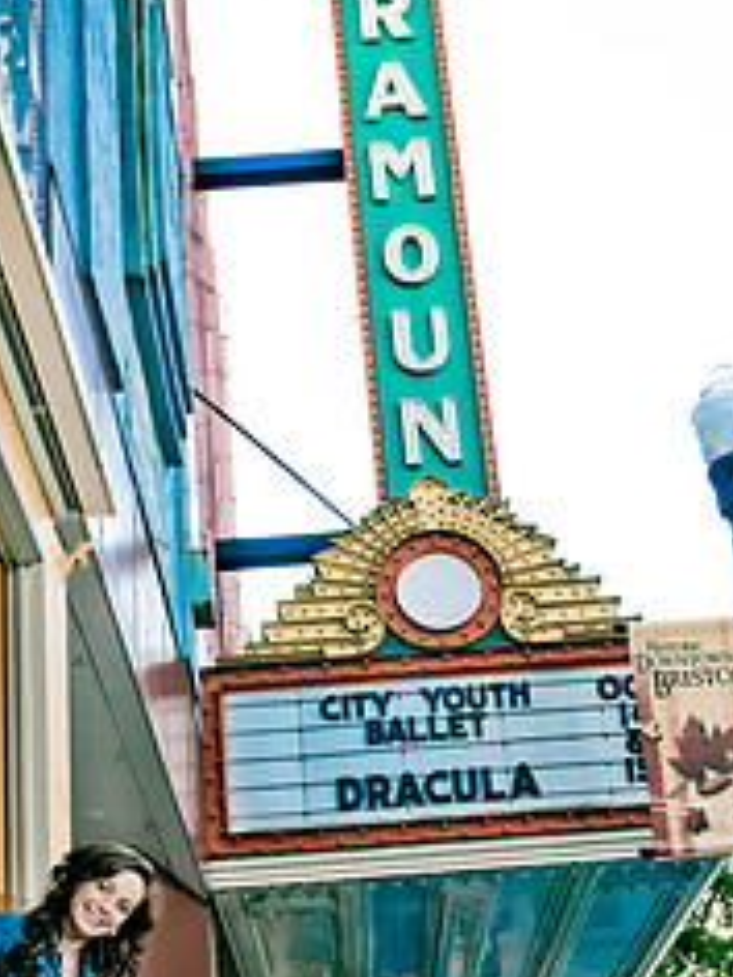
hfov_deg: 22.2
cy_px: 633
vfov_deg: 29.2
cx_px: 325
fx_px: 1863
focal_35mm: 66
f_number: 4
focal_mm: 24
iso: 200
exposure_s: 1/80
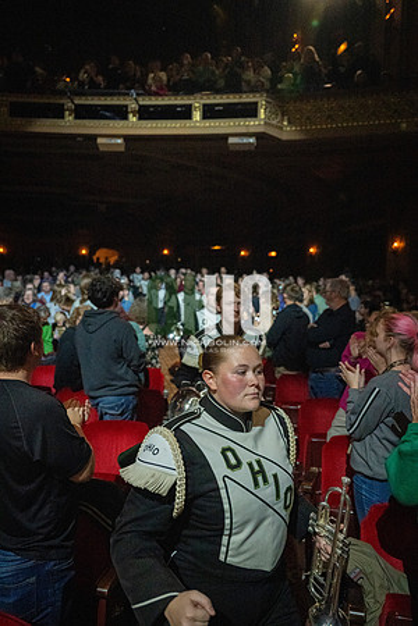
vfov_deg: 71.5
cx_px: 209
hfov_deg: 51.3
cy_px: 313
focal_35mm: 25
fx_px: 435
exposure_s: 1/500
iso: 12800
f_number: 2.8
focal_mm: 25
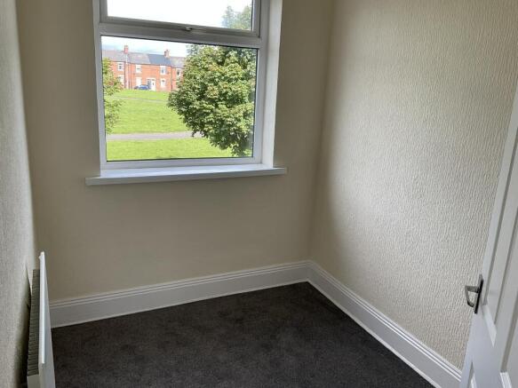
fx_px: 434
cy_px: 194
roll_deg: -1.3
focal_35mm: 29
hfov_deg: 61.7
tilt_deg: -13.2
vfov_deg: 48.2
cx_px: 259
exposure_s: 1/151
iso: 16
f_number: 1.8
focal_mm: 3
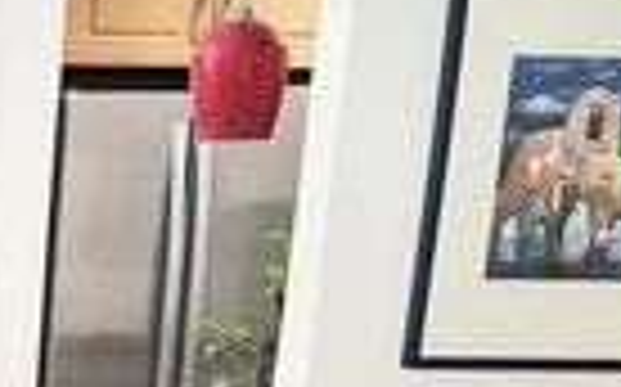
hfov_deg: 15.4
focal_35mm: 118
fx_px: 1995
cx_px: -464
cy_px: 648
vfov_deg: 10.5
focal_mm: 5.56
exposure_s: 1/120
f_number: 1.8
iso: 435
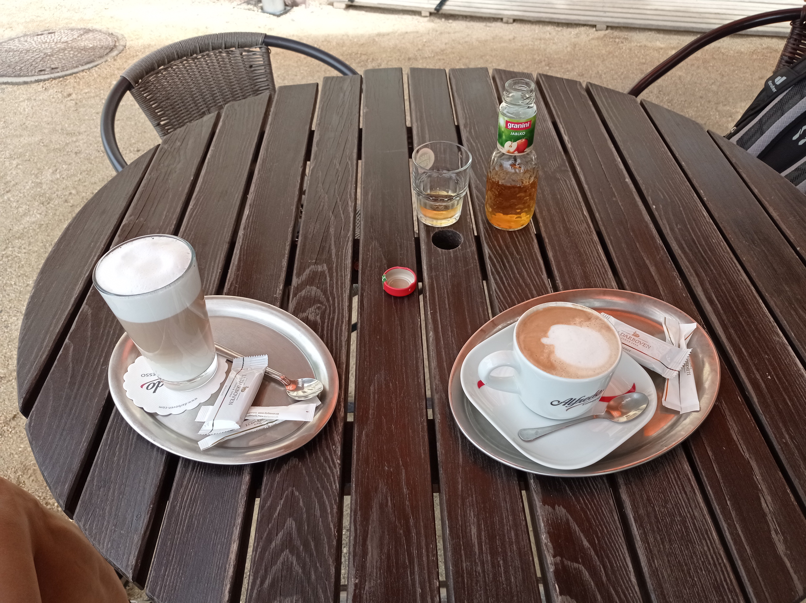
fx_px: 651
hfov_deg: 63.5
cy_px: 302
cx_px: 403
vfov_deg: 49.7
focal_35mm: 28
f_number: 1.79
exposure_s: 1/774
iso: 100
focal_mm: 4.7
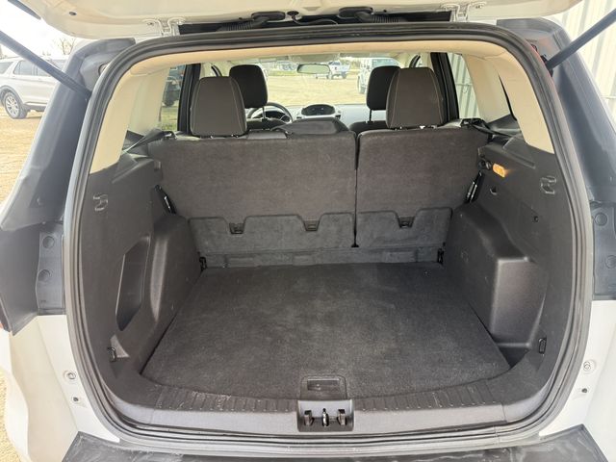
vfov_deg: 56.8
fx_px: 427
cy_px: 231
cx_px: 308
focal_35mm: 24
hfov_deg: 71.6
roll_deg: -1.0
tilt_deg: -20.1
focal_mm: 6.76
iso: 160
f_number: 1.78
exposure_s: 1/243
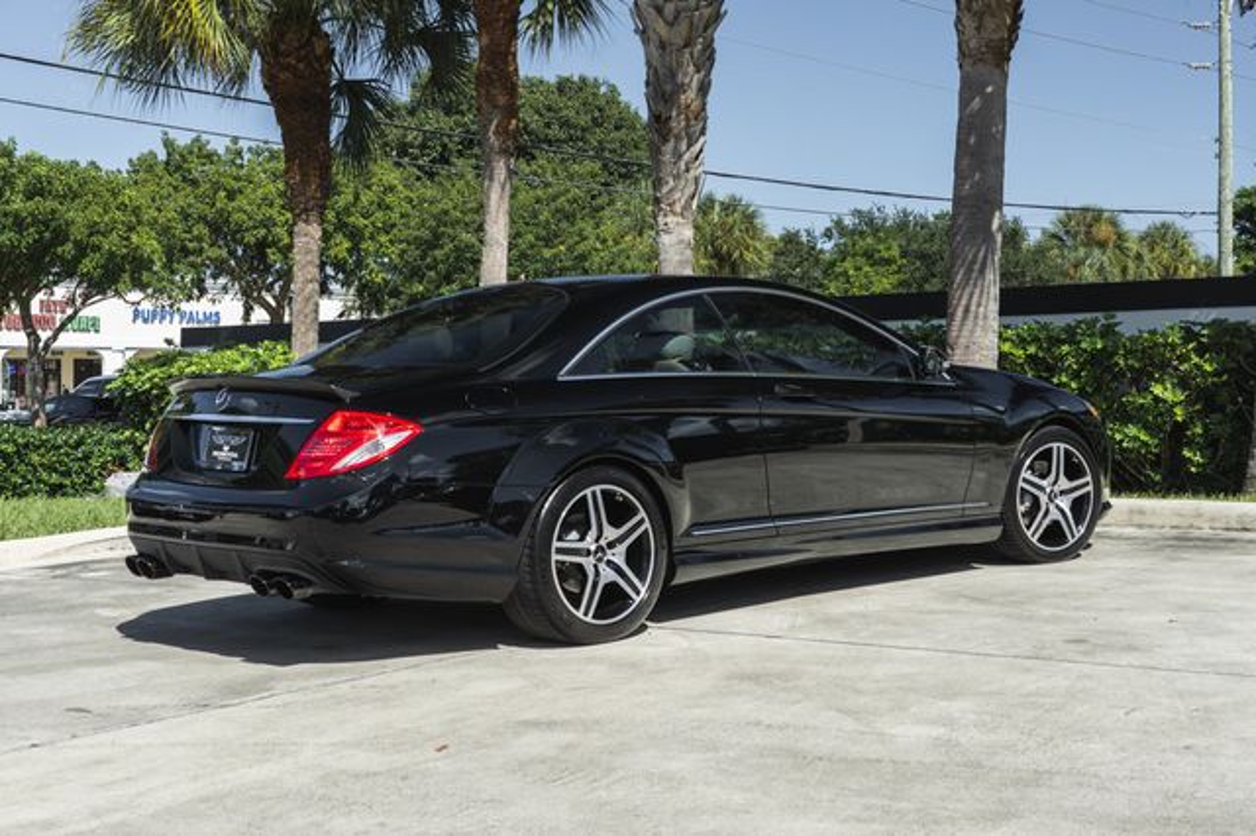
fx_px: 1864
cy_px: 333
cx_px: 663
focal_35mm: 53
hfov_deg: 37.2
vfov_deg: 25.2
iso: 200
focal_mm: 33
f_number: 7.1
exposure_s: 1/125
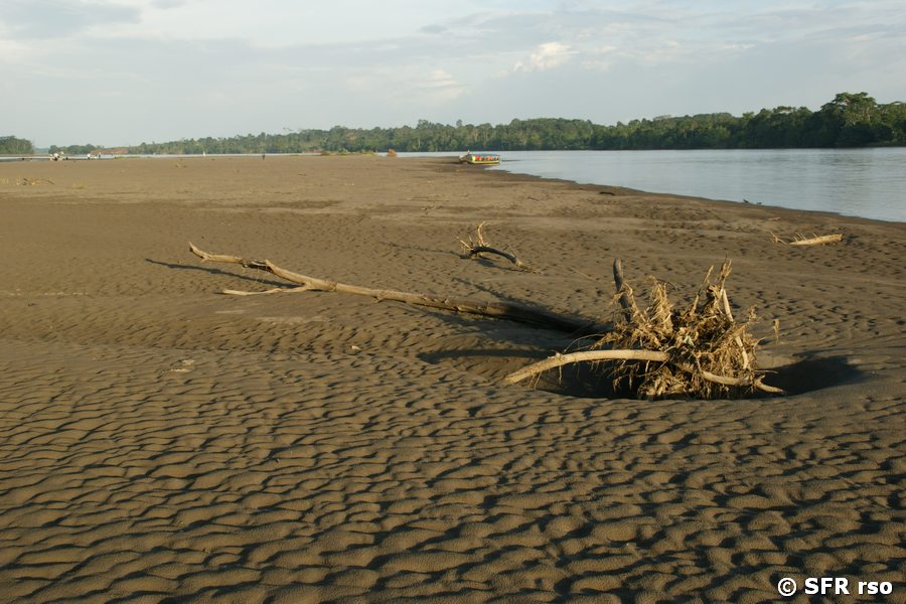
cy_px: 302
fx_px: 1057
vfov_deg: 31.9
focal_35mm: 42
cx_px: 453
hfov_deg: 46.4
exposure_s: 1/80
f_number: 8
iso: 100
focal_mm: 28
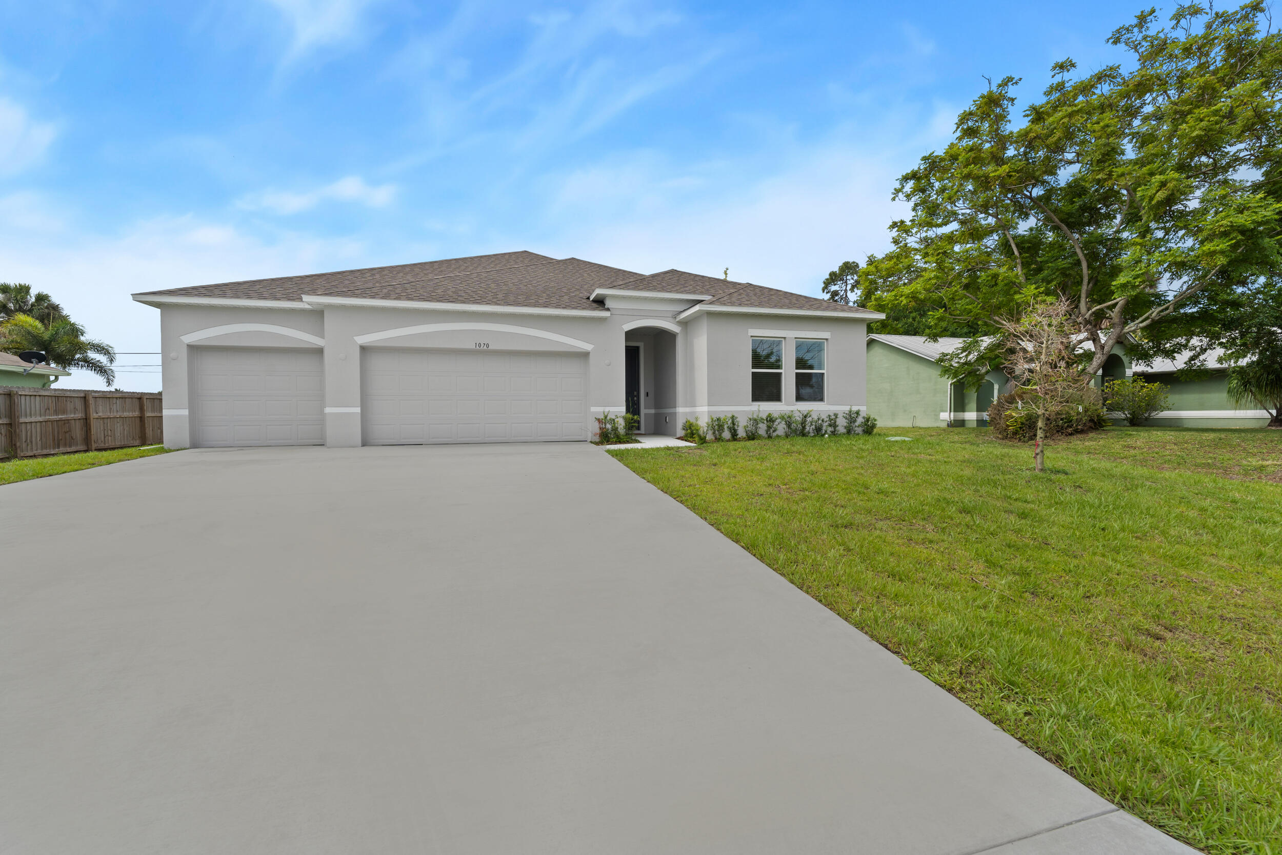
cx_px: 641
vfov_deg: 81.2
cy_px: 428
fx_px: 499
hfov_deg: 104.3
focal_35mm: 14
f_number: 9
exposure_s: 1/320
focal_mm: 14
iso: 250
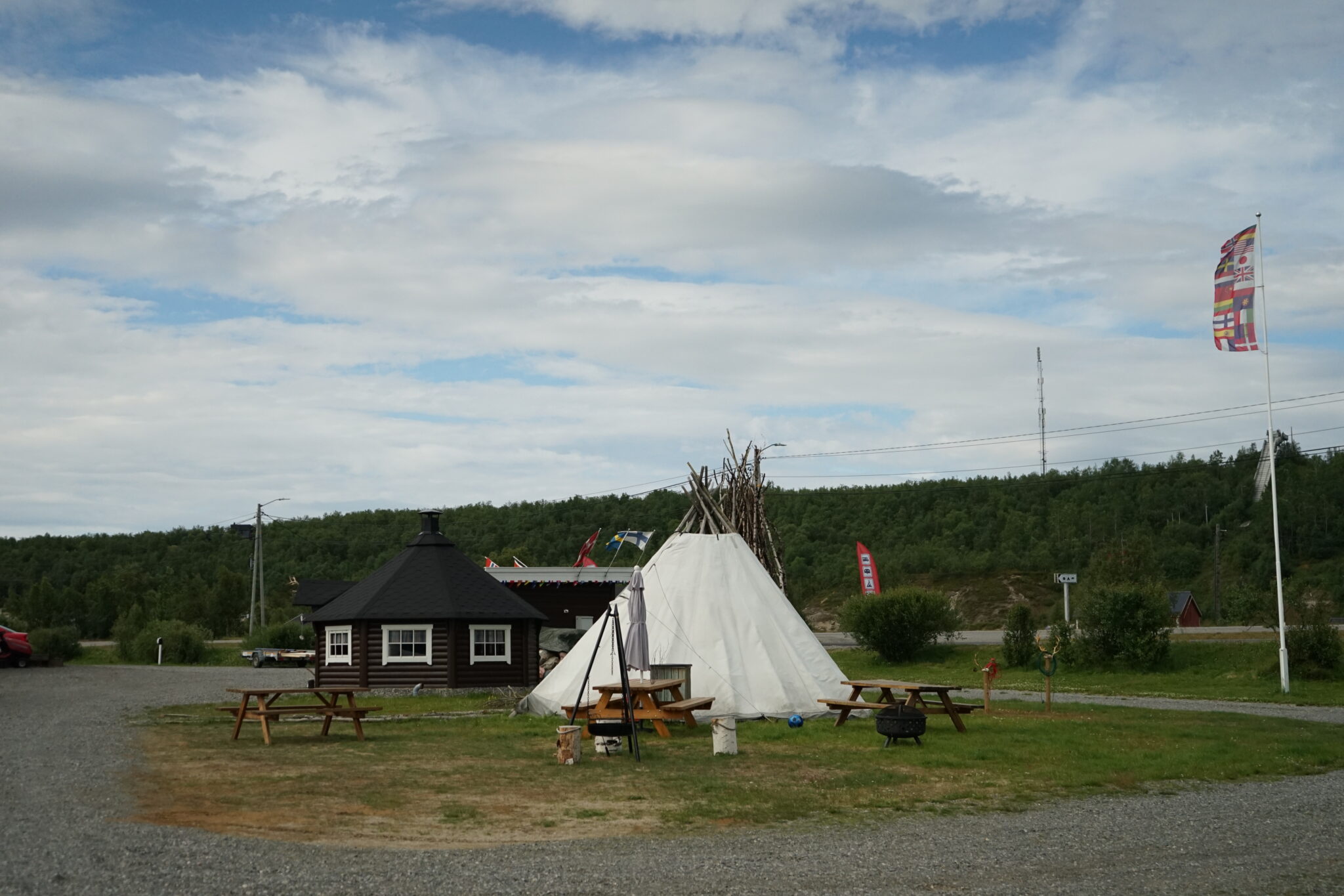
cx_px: 672
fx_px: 1568
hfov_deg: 46.4
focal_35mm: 42
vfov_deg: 31.9
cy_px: 448
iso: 1250
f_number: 5
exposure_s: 1/5000
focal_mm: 42
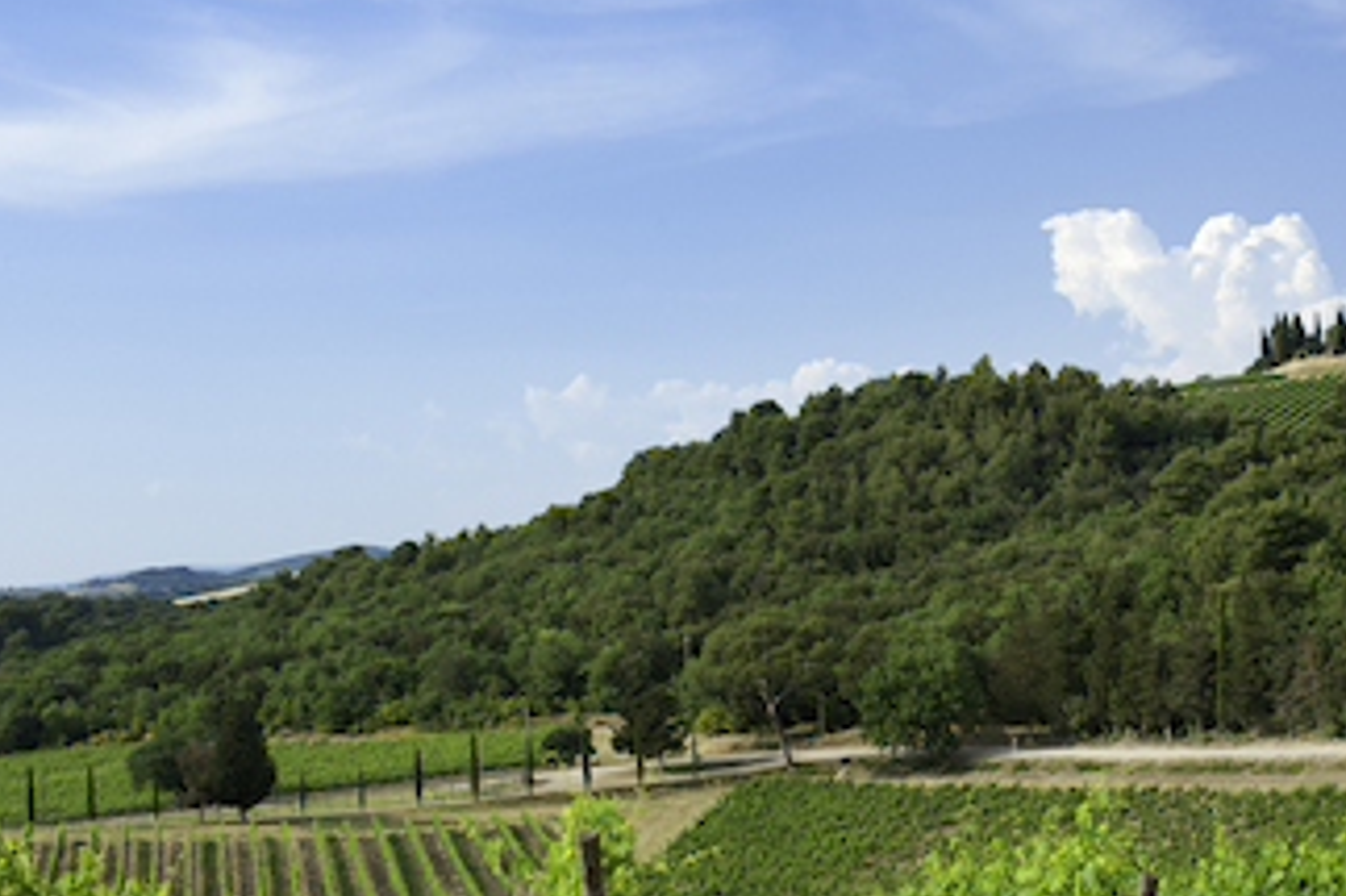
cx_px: 1017
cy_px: 556
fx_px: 2429
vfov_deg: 20.9
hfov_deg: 30.4
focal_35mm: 65
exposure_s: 1/125
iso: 400
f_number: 11
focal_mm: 35
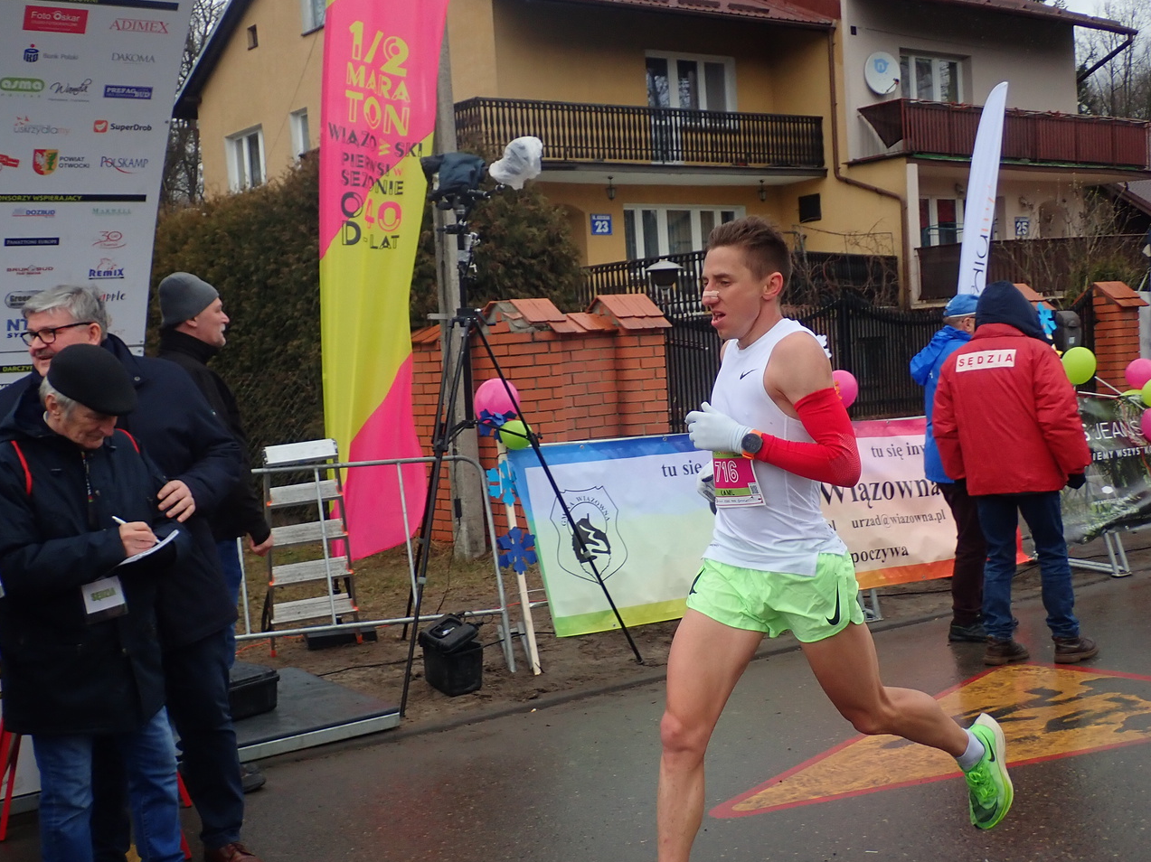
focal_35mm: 43
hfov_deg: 43.9
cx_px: 558
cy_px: 450
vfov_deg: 33.6
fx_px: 1429
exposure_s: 1/640
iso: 200
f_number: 2.7
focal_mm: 6.86
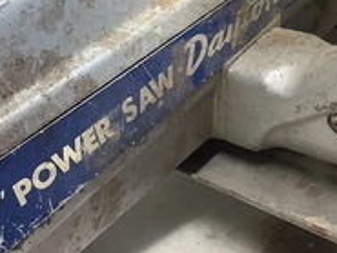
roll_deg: -3.9
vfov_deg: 21.9
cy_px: 80
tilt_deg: -22.2
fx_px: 653
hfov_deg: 28.8
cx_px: 113
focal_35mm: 67
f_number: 2.4
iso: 100
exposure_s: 1/60
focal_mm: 3.3
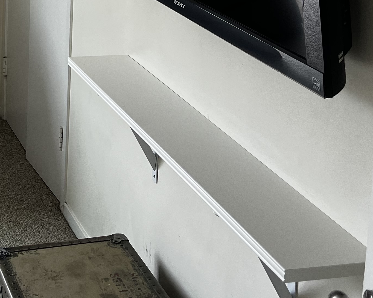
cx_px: -10
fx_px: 828
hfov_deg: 24.1
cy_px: -101
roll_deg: -1.5
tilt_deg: -6.9
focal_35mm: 75
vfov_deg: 18.8
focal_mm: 5.1
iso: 100
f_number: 1.6
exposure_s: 1/120
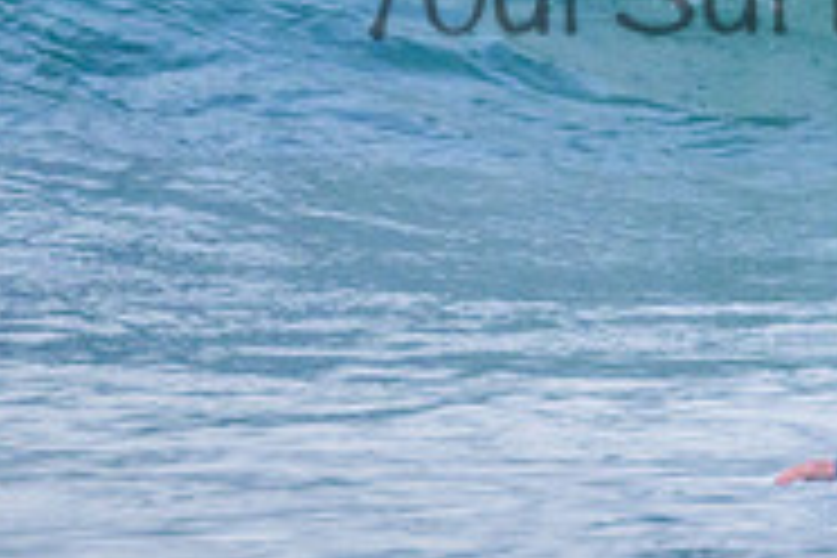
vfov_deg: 0.6
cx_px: 814
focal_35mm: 2488
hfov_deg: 0.8
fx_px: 57841
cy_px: -70
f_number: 11
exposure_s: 1/1250
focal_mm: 800
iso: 3600
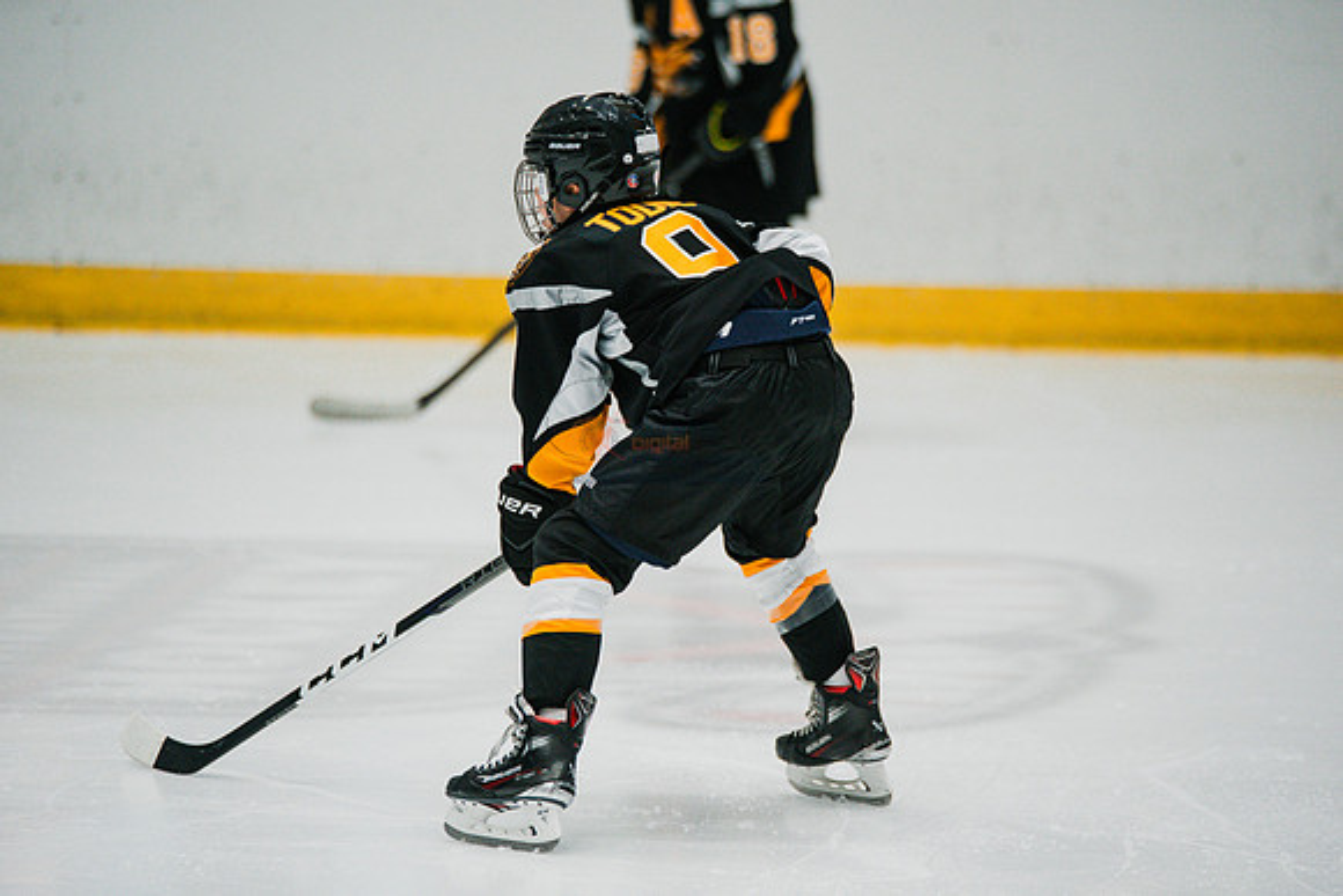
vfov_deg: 5.0
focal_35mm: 274
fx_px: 10224
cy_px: 448
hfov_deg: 7.5
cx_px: 672
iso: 3200
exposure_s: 1/1600
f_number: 3.2
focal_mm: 274
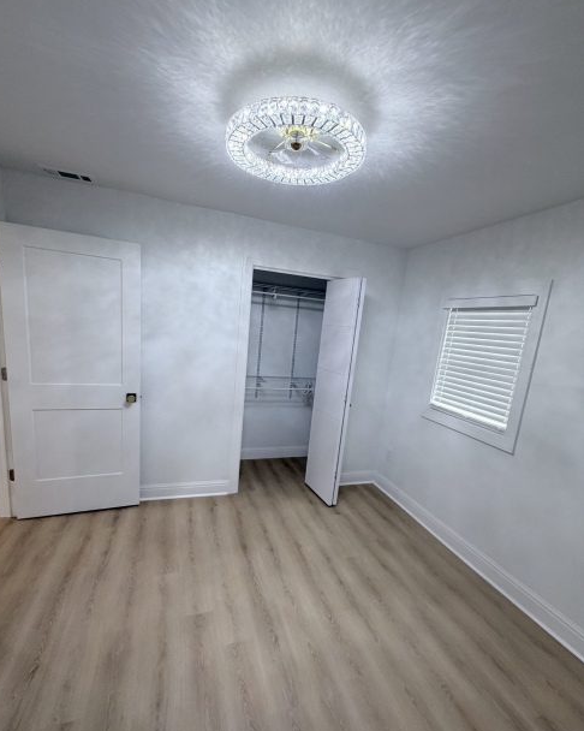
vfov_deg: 96.7
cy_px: 389
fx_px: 324
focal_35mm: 15
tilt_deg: -11.4
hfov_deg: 84.0
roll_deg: -4.7
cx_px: 285
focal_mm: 2.22
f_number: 2.2
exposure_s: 1/120
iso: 200
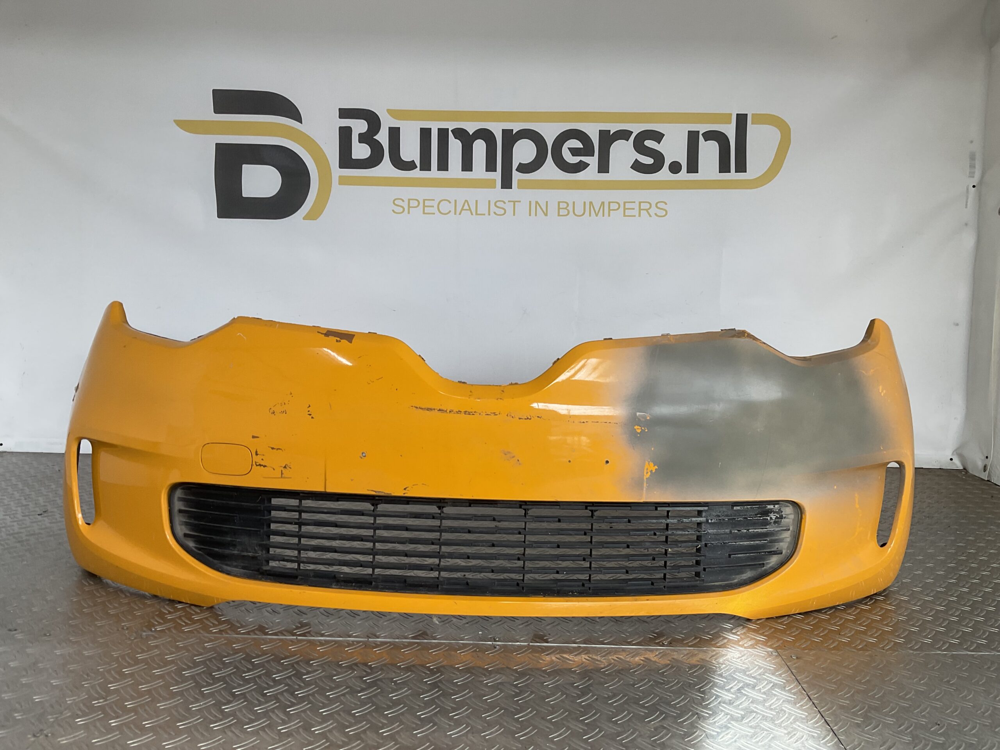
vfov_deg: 48.2
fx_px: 838
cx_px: 500
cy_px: 375
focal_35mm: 29
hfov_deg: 61.7
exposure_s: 1/120
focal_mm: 3
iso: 20
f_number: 1.8
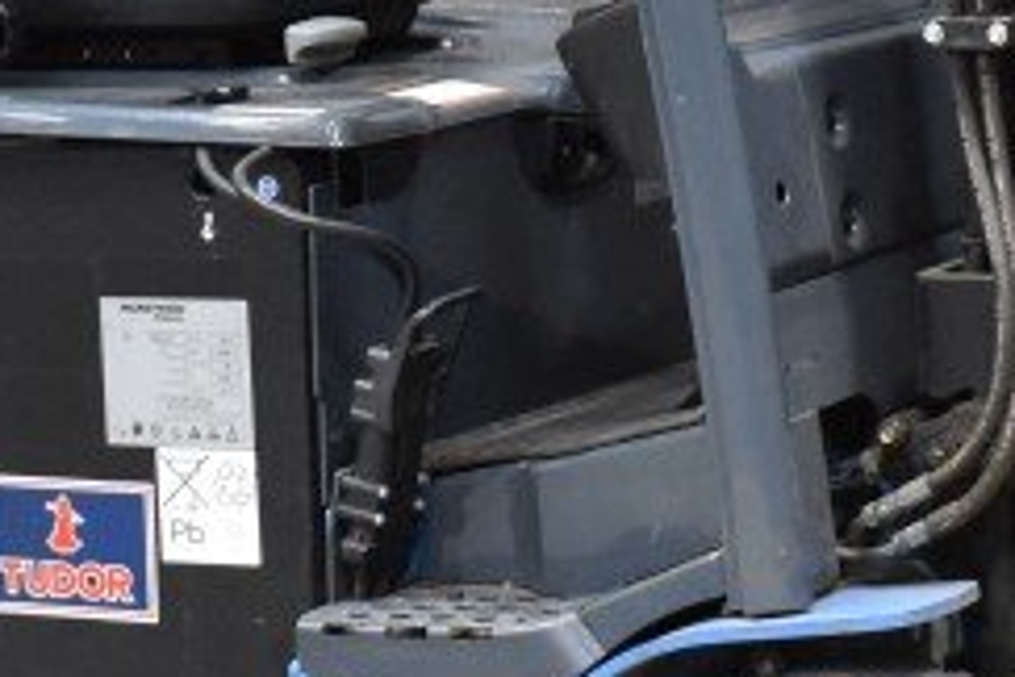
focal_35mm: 178
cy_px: -171
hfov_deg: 11.5
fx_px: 5018
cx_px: 748
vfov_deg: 7.6
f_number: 5
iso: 1250
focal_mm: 24
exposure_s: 1/40
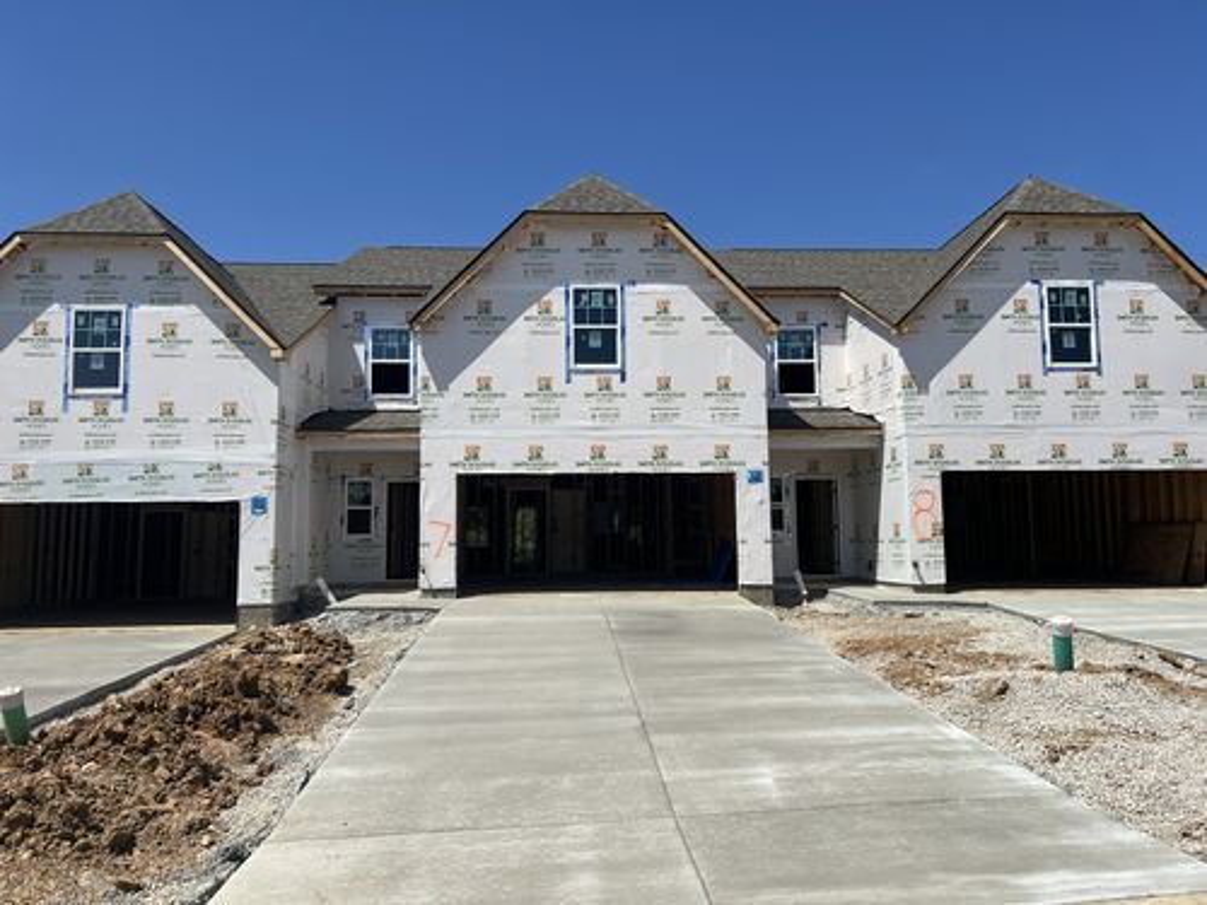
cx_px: 604
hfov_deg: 67.3
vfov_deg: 53.1
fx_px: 907
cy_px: 452
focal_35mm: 26
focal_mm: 5.7
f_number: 1.5
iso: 50
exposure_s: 1/6993
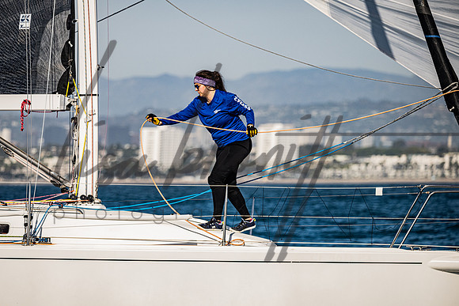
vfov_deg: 5.3
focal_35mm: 258
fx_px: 3285
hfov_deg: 8.0
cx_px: 205
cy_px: 168
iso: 320
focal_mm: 230
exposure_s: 1/3200
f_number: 5.6
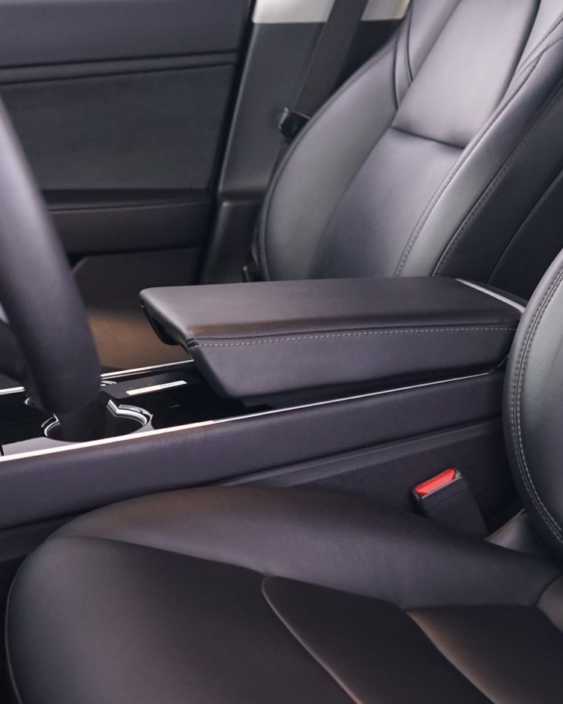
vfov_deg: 27.0
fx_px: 1458
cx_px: 406
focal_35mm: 70
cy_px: 470
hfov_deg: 21.7
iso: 1250
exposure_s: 1/4
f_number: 3.5
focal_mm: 28
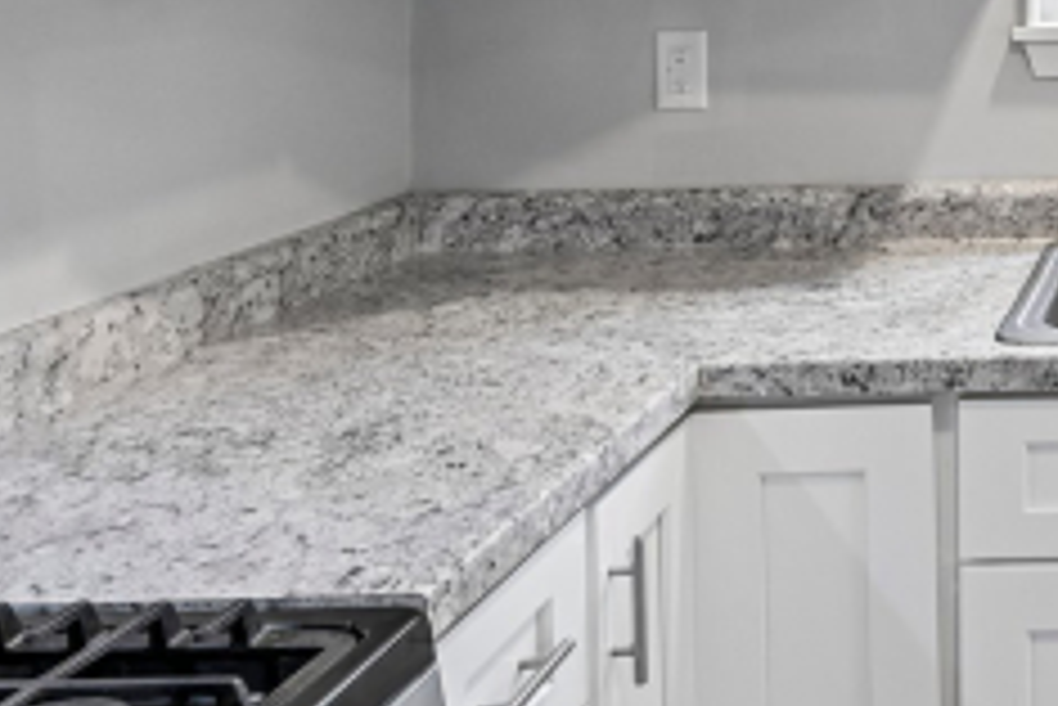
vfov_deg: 24.2
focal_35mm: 51
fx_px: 1500
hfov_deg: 31.7
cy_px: -130
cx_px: 1301
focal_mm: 16
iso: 400
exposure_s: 1/13
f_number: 8
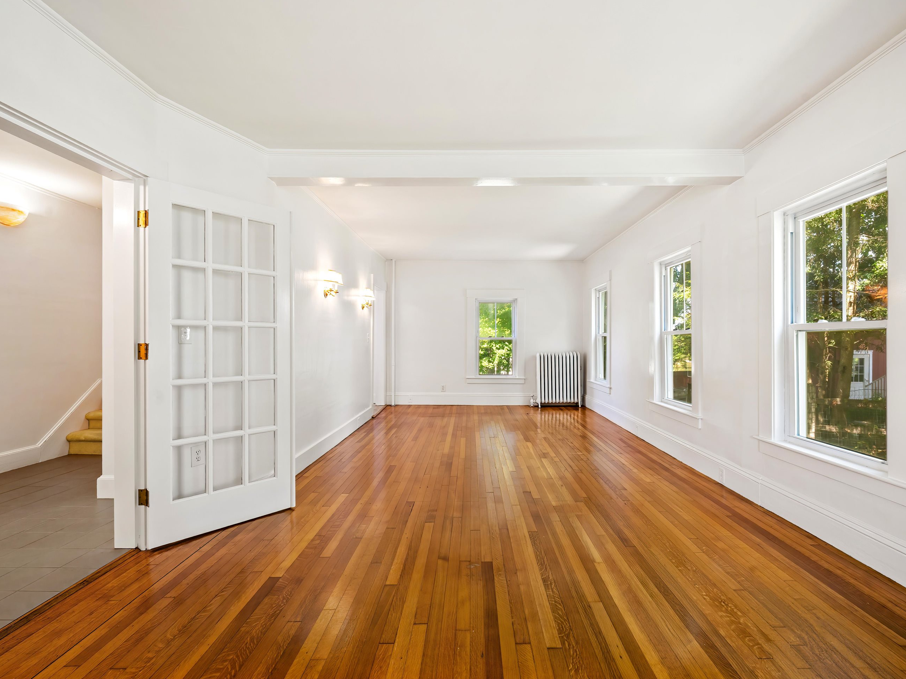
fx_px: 419
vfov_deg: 78.1
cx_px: 470
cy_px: 327
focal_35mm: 16
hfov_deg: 94.5
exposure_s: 1/13
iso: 500
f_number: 9
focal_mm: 14
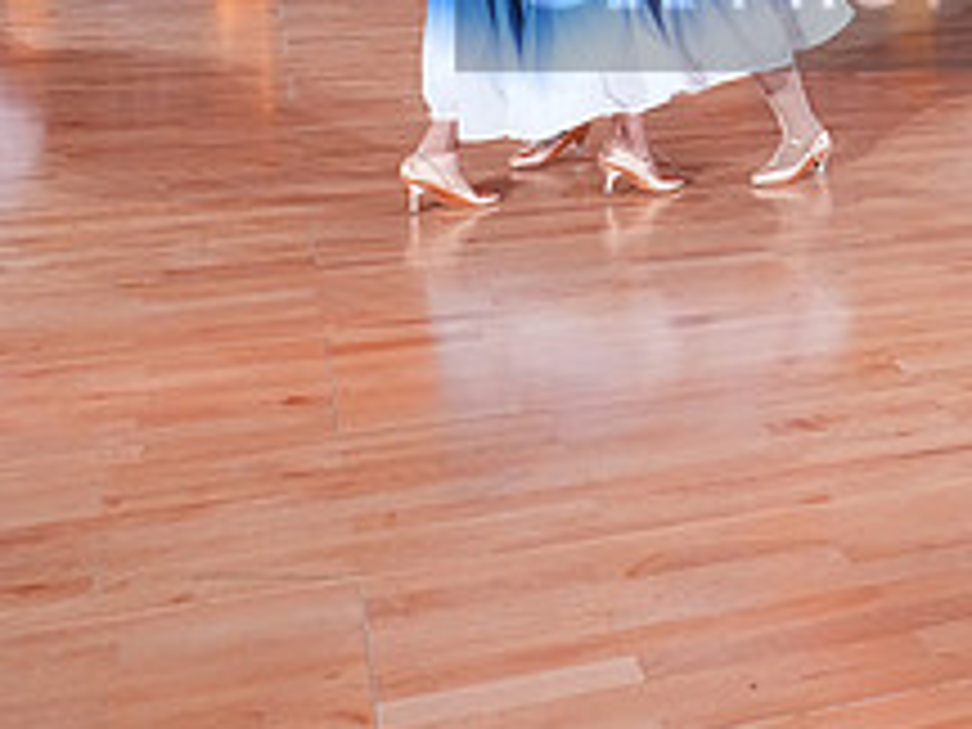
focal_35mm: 62
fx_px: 1741
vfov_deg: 22.5
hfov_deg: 29.4
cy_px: -47
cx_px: 945
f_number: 4.5
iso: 5000
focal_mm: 24
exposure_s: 1/400
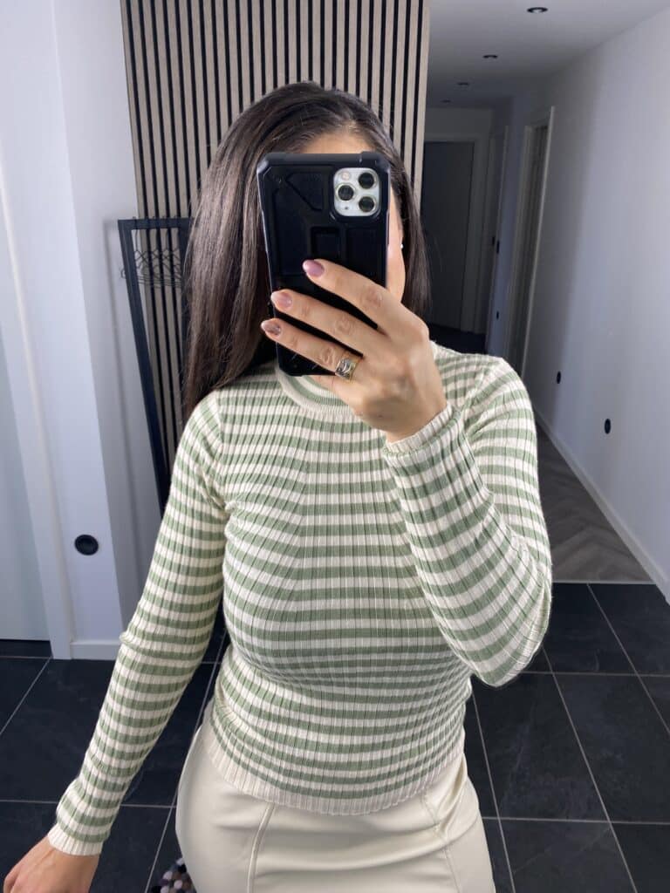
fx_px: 671
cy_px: 446
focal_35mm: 26
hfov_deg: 53.1
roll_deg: -1.1
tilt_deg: -20.2
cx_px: 335
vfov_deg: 67.3
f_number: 1.8
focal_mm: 4.25
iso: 80
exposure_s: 1/100
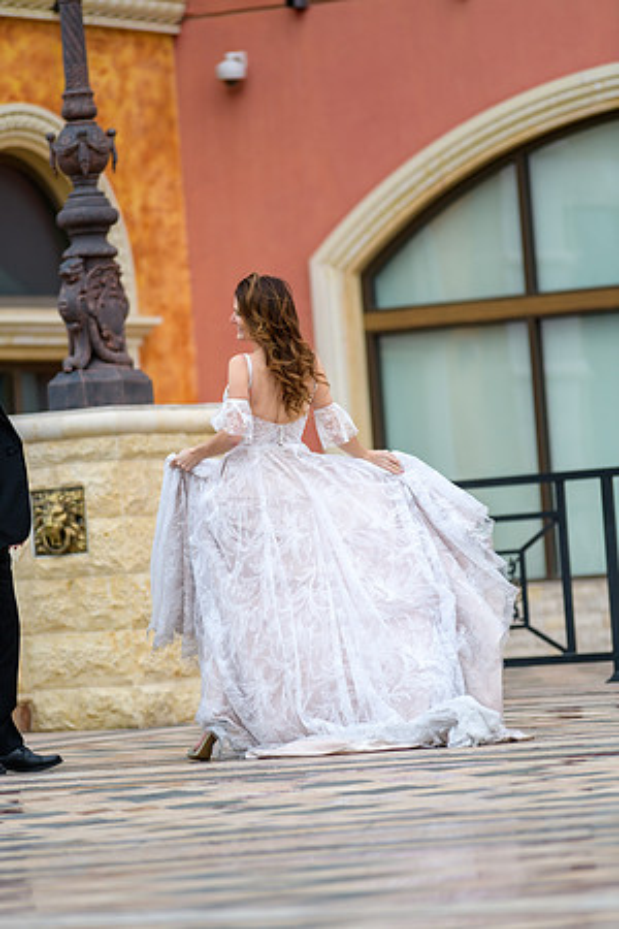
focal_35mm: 200
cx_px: 310
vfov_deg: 10.3
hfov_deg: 6.9
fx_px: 5158
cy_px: 464
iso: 400
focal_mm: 200
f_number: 2.8
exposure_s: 1/2000
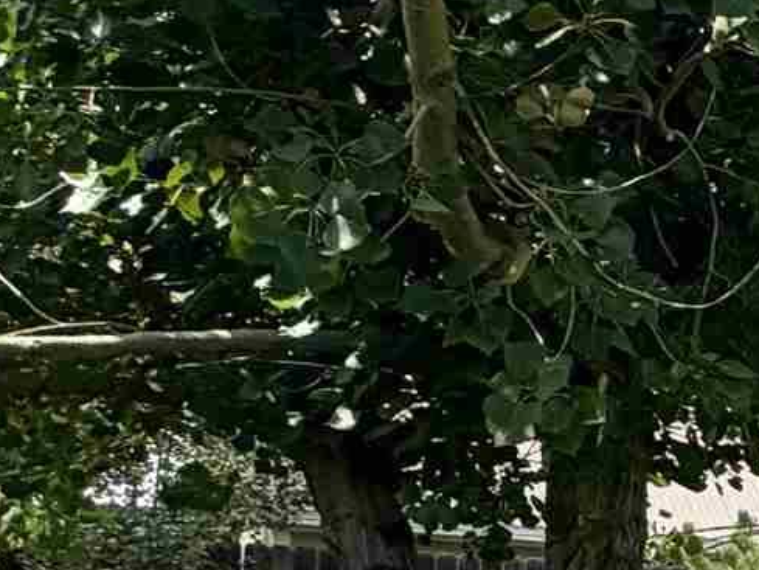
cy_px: 708
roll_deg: -1.7
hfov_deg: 14.9
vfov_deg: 16.0
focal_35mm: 88
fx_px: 1930
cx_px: 1771
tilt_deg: -1.3
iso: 40
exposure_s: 1/760
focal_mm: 2.22
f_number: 2.2
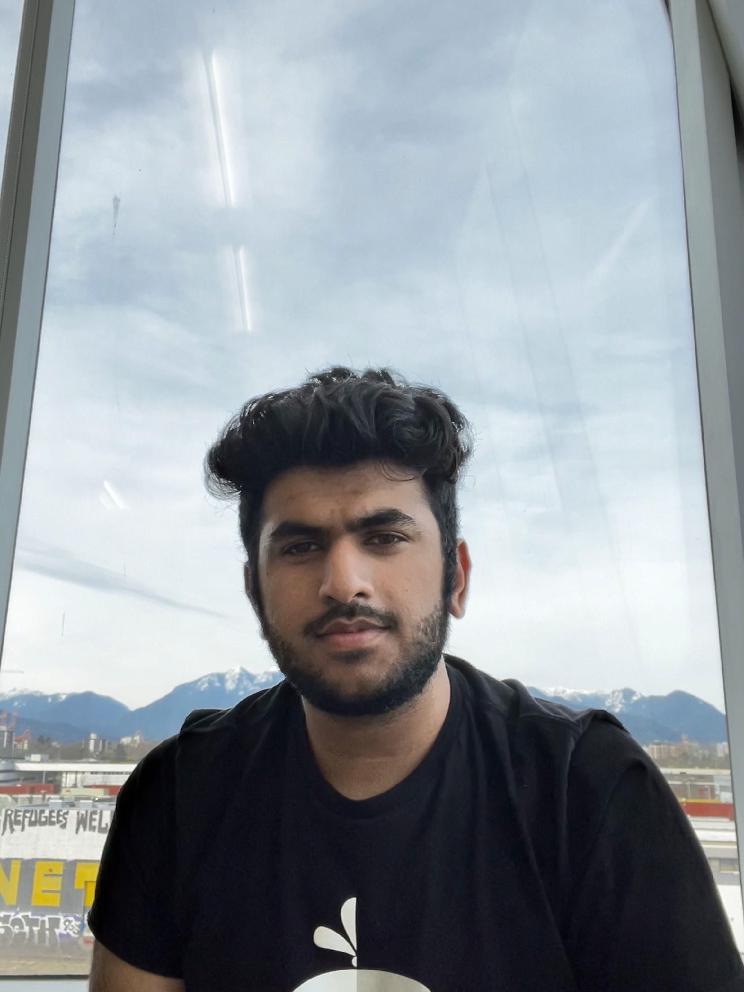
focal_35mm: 30
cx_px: 372
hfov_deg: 46.8
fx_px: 860
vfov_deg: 60.0
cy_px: 496
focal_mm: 2.71
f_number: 2.2
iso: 32
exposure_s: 1/416
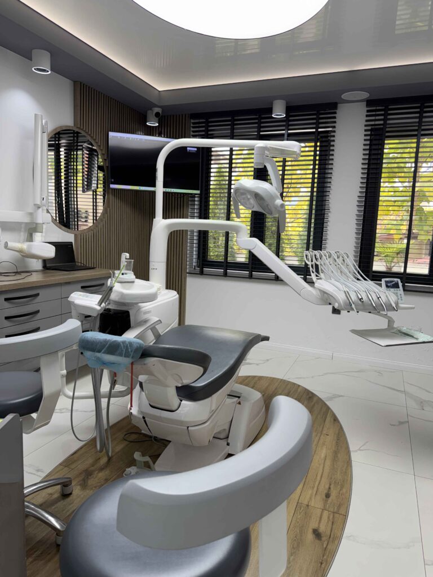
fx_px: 400
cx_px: 216
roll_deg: -1.7
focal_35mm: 24
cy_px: 288
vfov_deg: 71.6
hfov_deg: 56.8
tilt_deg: -7.5
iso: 64
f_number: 1.78
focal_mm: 6.76
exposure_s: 1/100
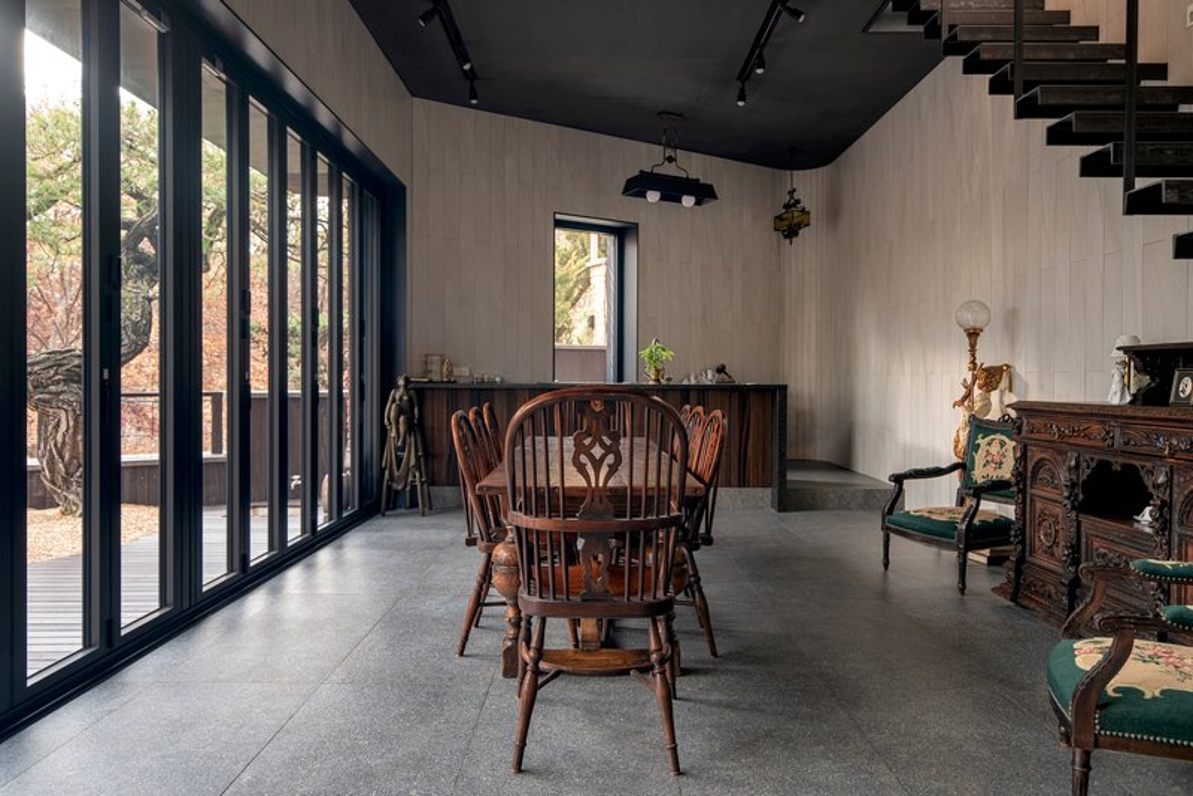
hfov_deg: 73.7
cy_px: 398
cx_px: 596
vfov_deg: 53.2
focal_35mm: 24
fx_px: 796
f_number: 5.6
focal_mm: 24
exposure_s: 1
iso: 100
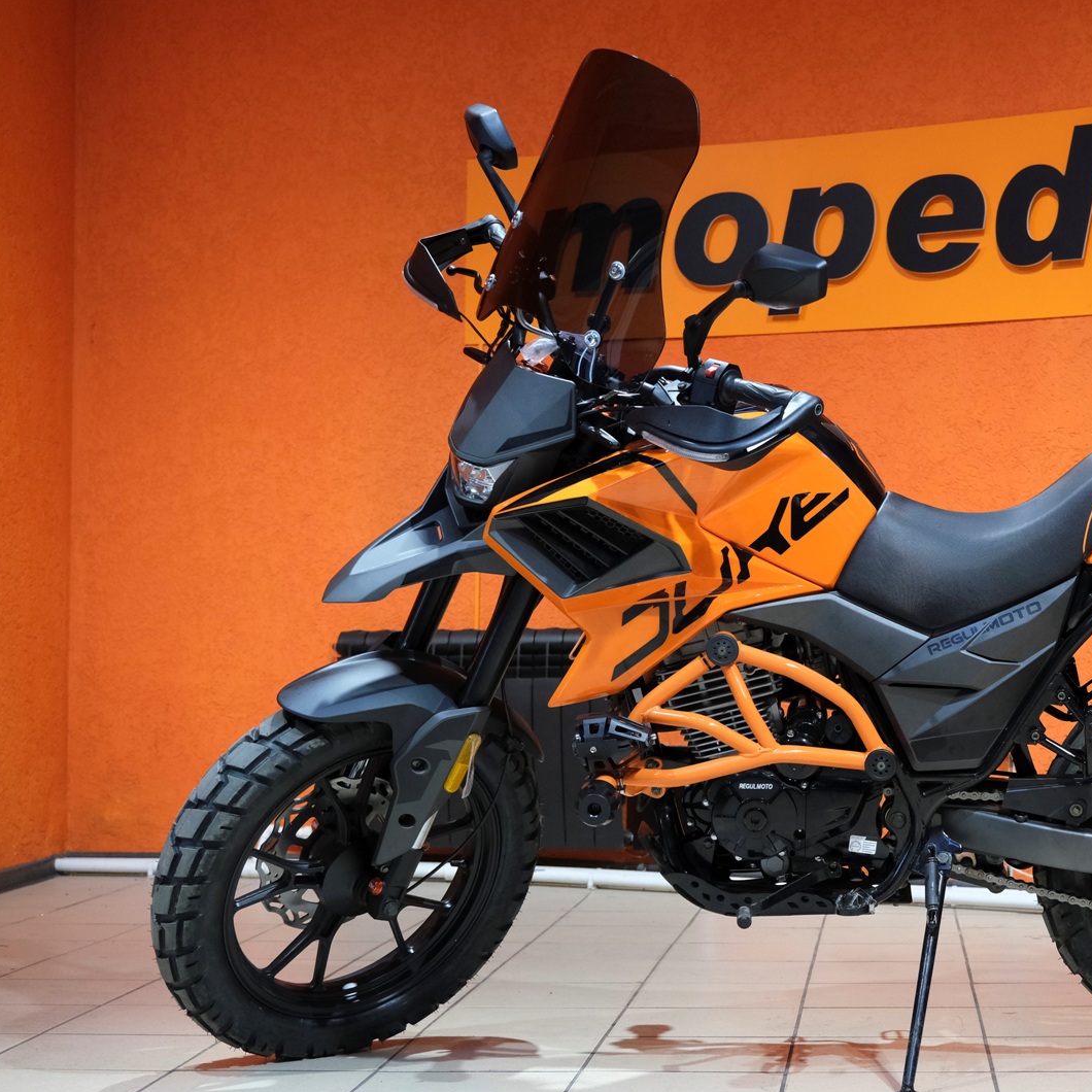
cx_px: 819
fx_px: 2106
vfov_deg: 29.1
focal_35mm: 59
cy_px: 548
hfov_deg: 28.6
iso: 2000
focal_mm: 30.8
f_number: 4
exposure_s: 1/100
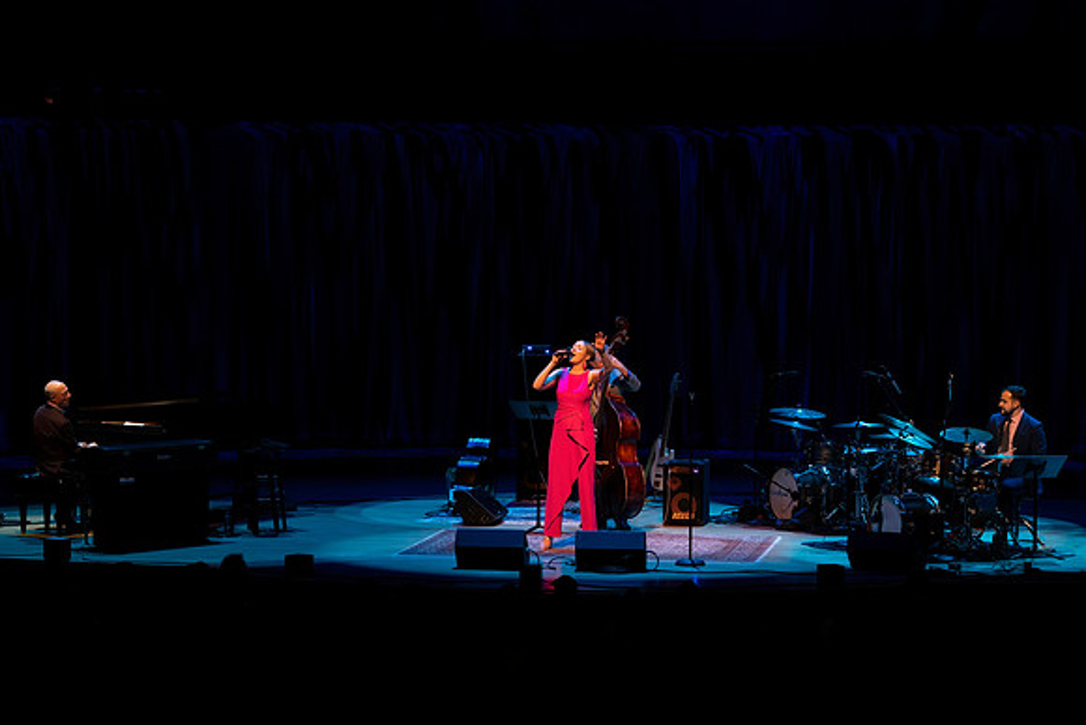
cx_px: 523
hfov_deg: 17.6
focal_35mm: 116
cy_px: 393
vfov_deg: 11.8
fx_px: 3504
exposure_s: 1/250
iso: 3200
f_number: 5.6
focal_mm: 107
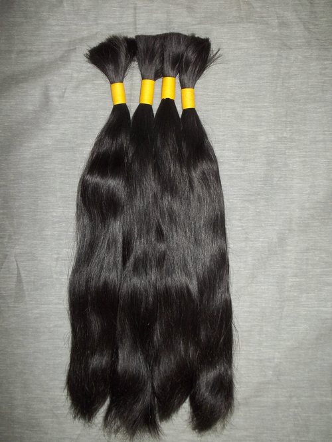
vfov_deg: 55.4
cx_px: 166
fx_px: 422
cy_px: 221
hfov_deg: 42.9
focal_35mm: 33
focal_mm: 5.9
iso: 160
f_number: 3.3
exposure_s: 1/30
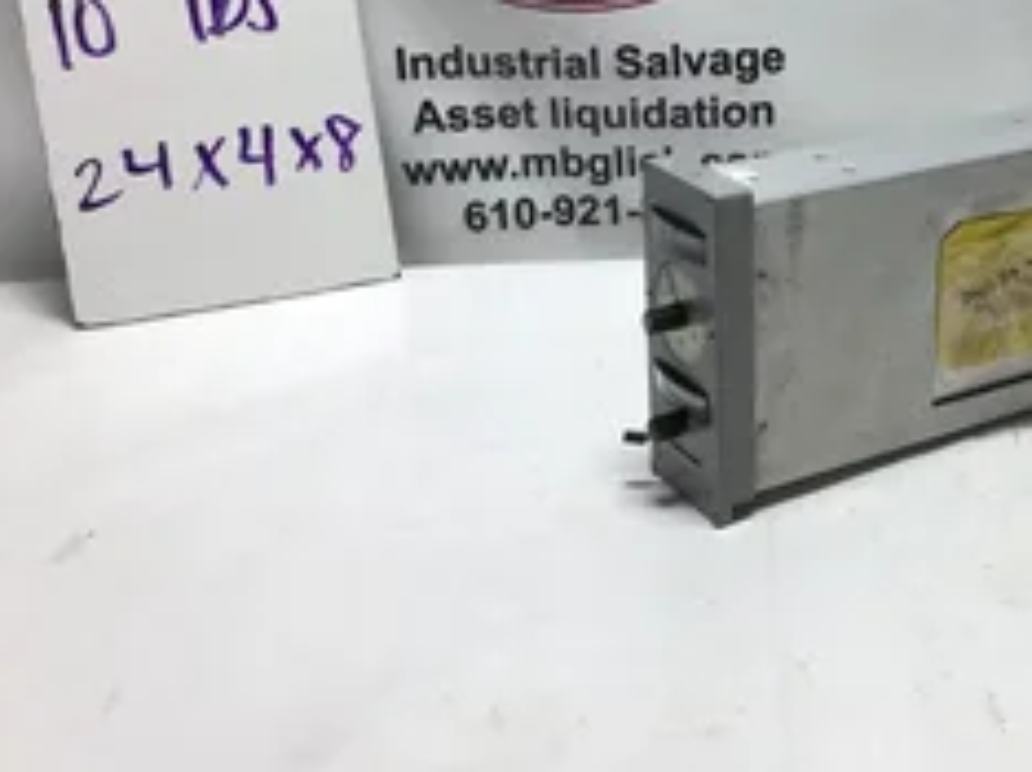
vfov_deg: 27.2
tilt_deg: -19.9
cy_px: 234
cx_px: 785
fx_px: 1578
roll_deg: +1.7
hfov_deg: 35.3
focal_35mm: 53
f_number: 2.4
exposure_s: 1/143
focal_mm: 3.3
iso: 25
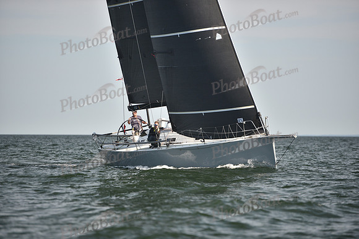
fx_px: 1895
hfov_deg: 10.8
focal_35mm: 190
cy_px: 120
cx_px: 180
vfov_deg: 7.2
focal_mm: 190
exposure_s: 1/1250
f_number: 2.8
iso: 250
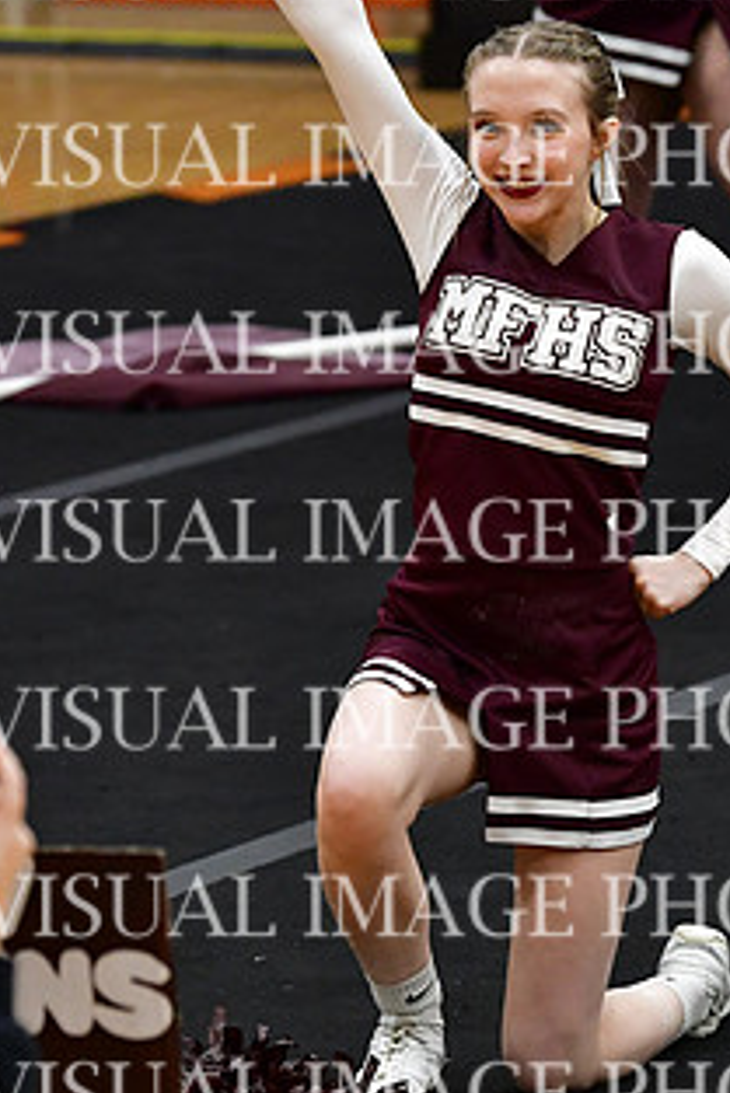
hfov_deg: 3.7
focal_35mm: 374
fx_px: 11362
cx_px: 578
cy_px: 437
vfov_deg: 5.5
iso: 4000
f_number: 4
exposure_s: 1/500
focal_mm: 135
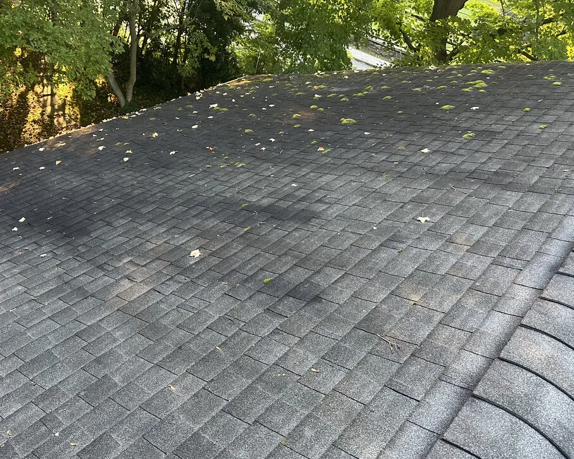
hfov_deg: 56.7
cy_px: 221
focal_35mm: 31
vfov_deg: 47.1
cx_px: 228
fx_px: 526
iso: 200
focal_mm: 6.86
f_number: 1.78
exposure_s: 1/121
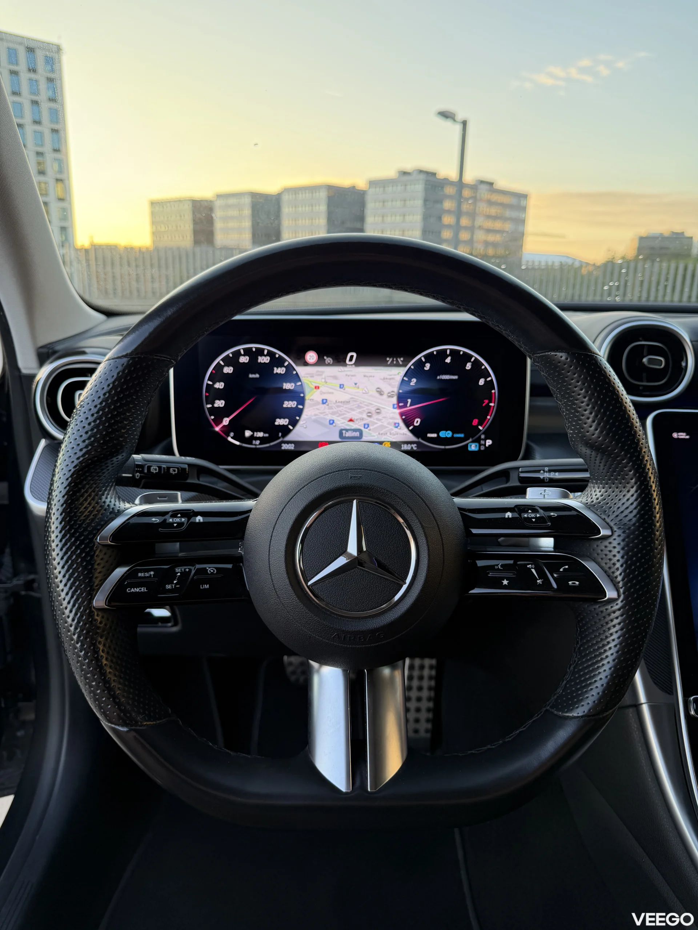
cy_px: 465
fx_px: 645
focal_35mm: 24
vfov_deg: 71.6
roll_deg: -2.0
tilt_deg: -17.3
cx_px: 349
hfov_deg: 56.8
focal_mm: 6.76
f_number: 1.78
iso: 64
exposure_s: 1/161
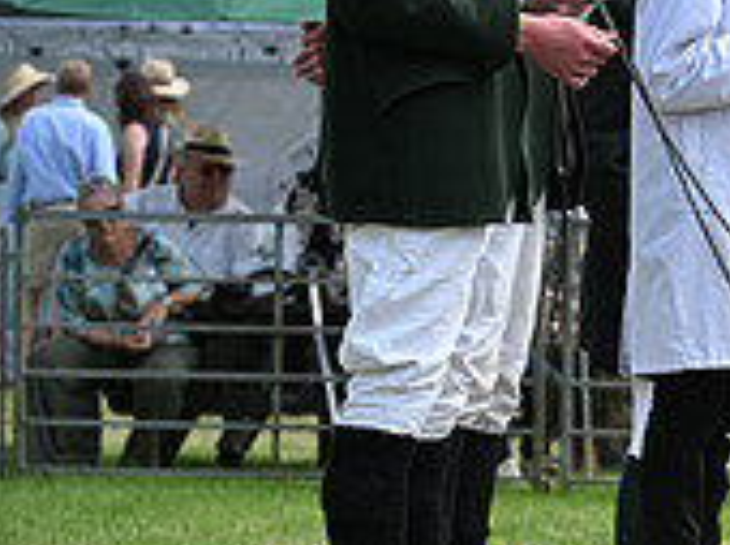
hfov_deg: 6.4
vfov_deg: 4.9
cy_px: 67
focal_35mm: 302
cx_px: 1237
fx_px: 6360
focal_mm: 92
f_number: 4.5
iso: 220
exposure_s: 1/1000
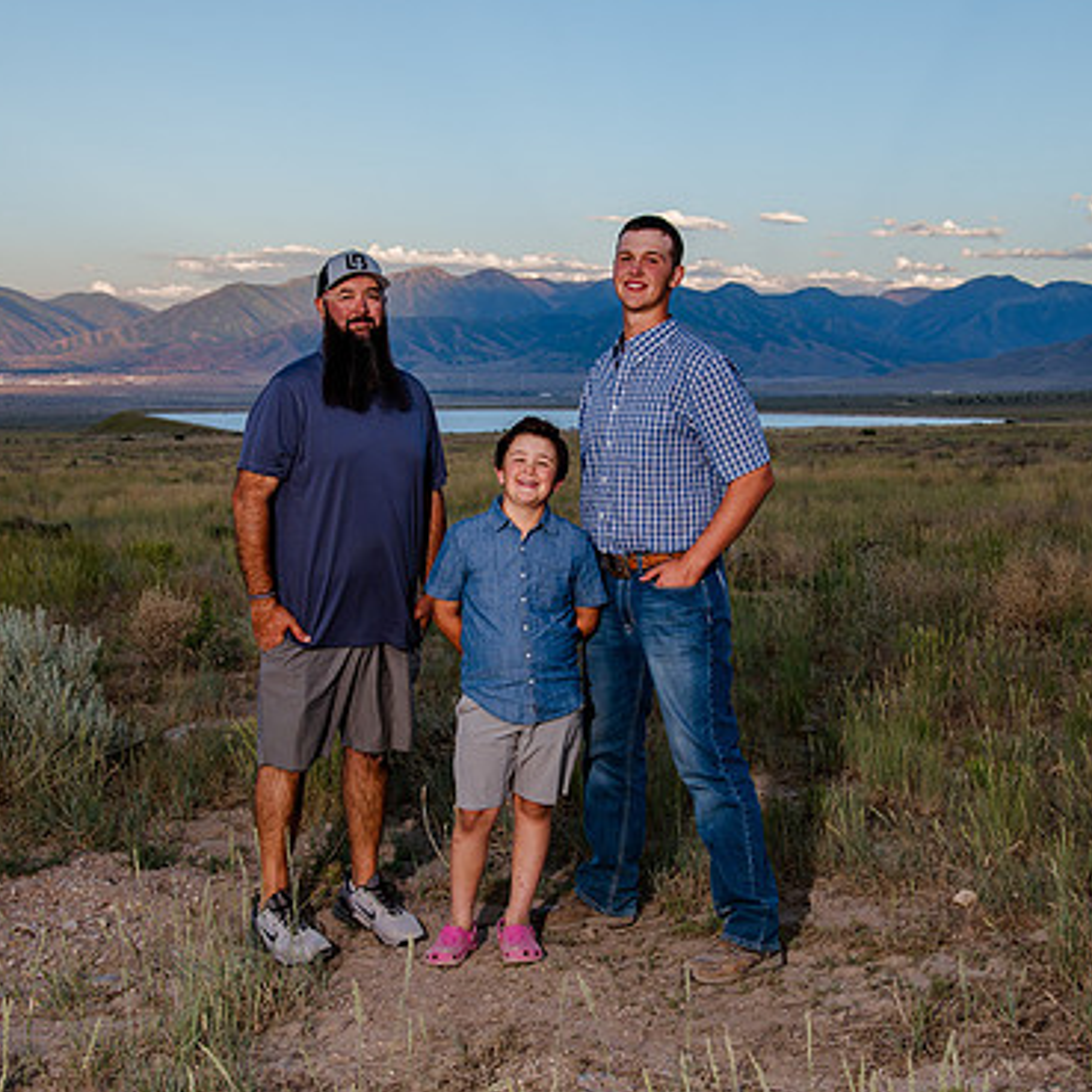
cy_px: 566
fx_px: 1892
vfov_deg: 32.2
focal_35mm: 53
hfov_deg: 32.2
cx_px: 508
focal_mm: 35
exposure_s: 1/250
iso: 200
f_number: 5.6
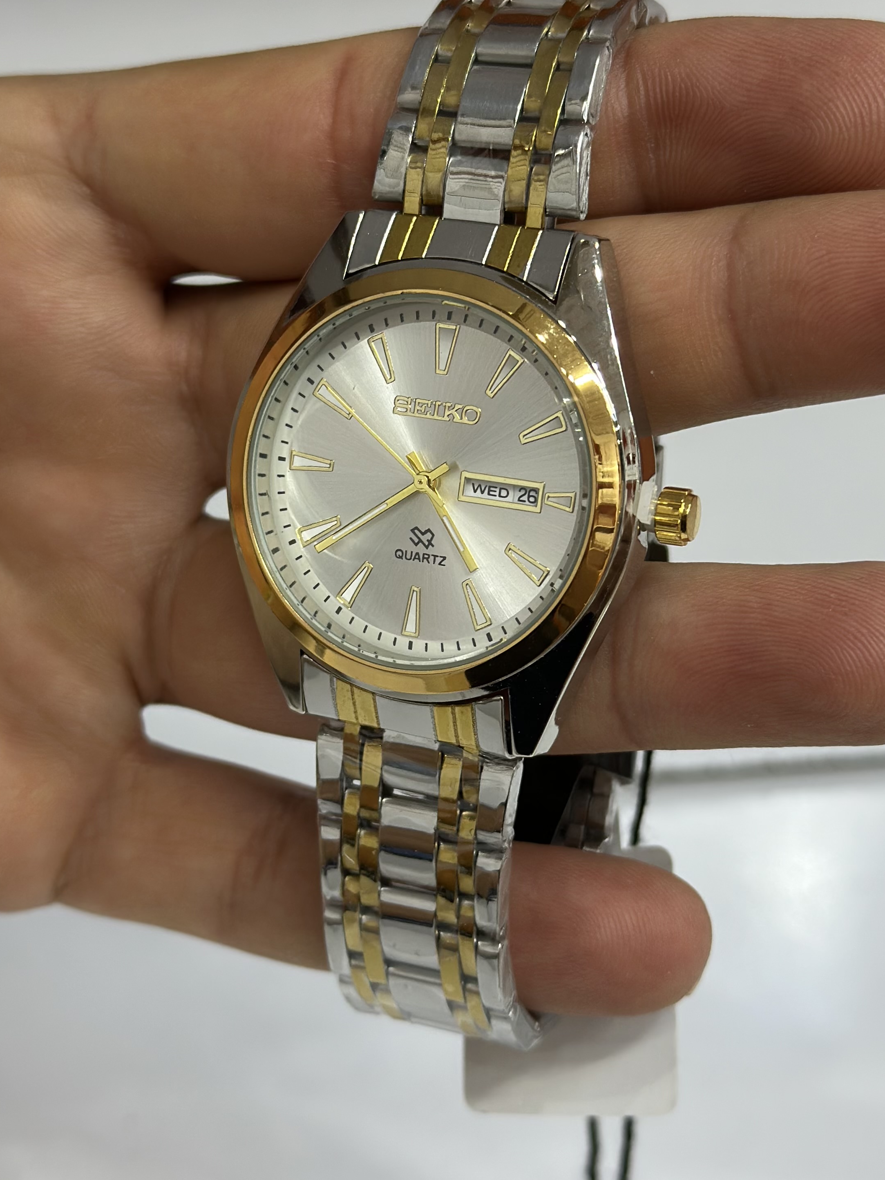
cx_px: 455
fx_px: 2284
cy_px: 460
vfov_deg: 28.9
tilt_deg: -19.3
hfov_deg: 21.9
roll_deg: +0.9
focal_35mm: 67
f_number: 1.78
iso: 64
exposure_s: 1/100
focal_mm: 6.86
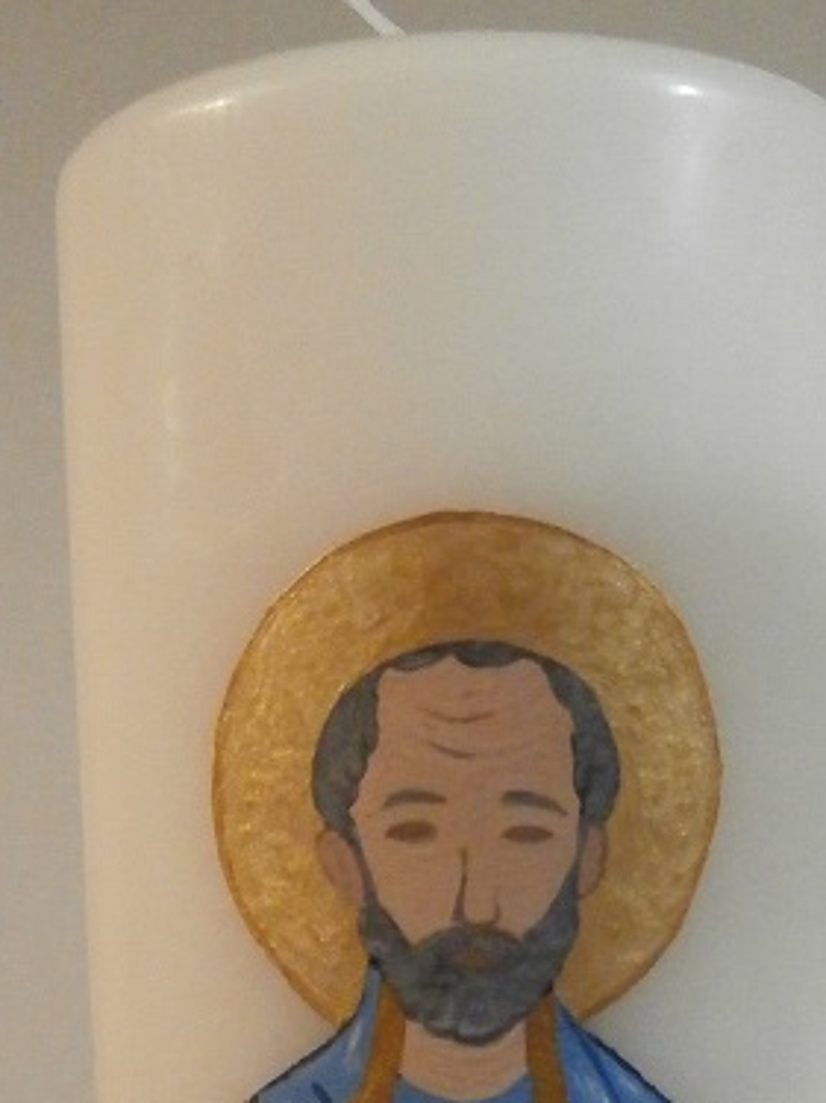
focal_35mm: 59
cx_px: 459
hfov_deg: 24.8
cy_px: 1021
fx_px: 1878
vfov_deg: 31.0
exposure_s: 1/20
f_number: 3
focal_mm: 4.2
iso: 800
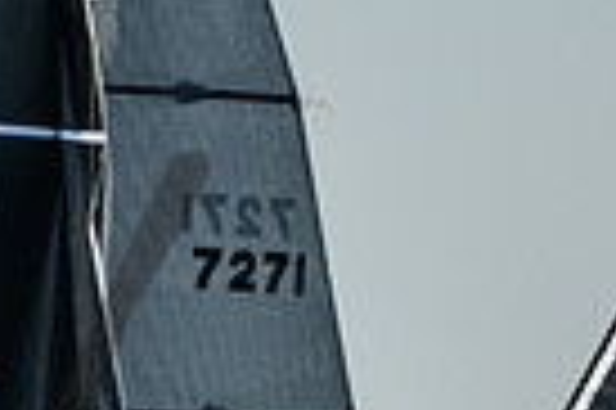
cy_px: 899
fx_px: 21175
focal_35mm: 1239
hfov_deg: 1.7
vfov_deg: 1.1
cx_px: 1073
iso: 320
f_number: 6.3
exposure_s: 1/640
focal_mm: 200
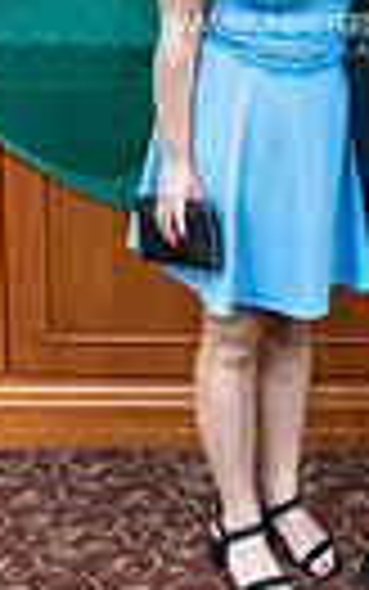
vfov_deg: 21.5
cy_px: -72
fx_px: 1463
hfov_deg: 14.2
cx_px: 356
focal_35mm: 91
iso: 6400
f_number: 4
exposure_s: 1/125
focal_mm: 26
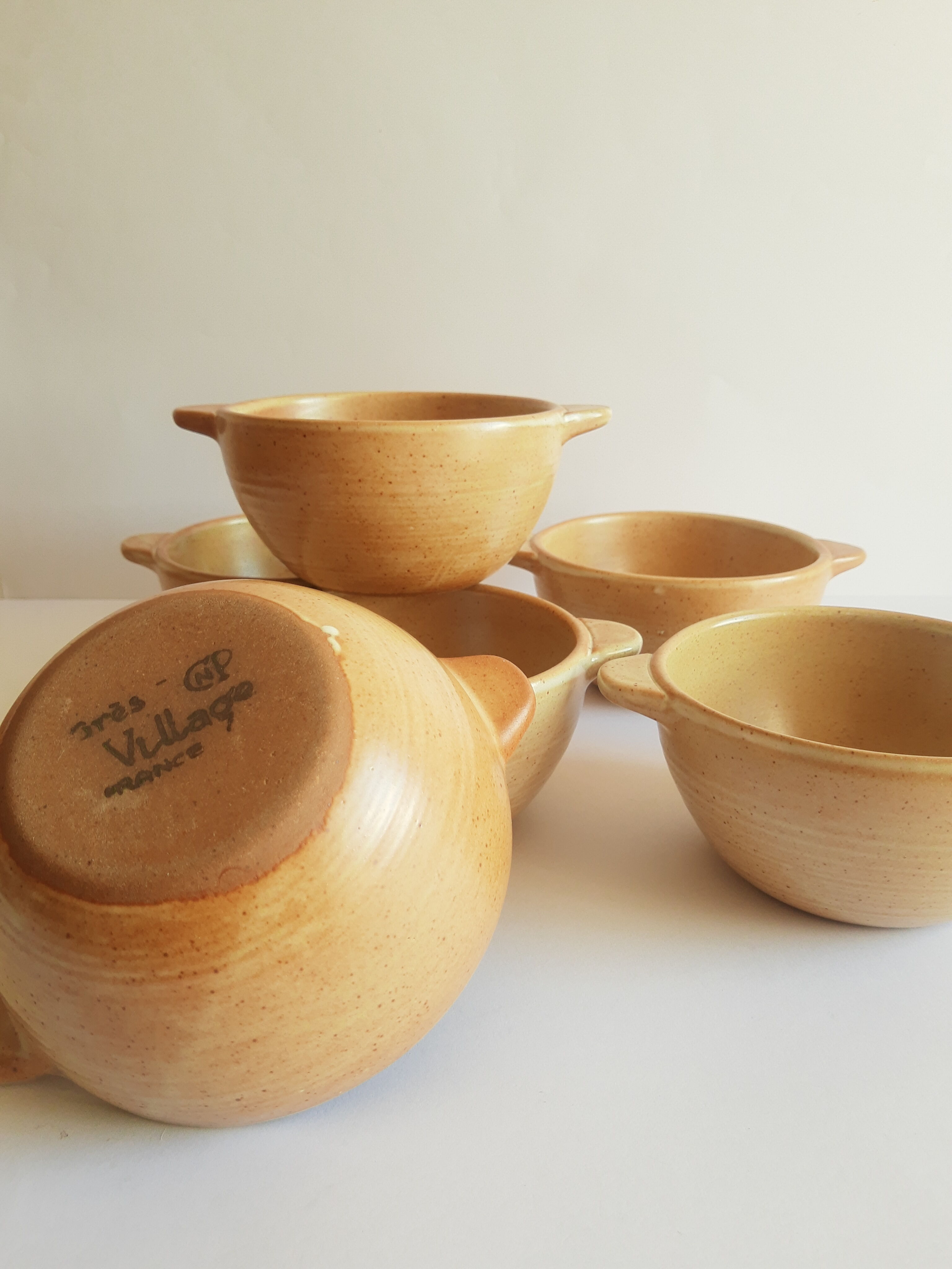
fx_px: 953
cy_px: 634
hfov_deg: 53.1
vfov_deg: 67.3
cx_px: 476
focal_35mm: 26
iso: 45
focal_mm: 3.95
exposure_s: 1/100
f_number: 1.8
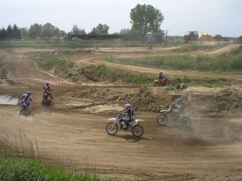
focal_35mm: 37
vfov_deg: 38.7
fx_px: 259
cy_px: 90
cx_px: 121
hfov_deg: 50.1
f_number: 6.9
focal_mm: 5.7
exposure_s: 1/160
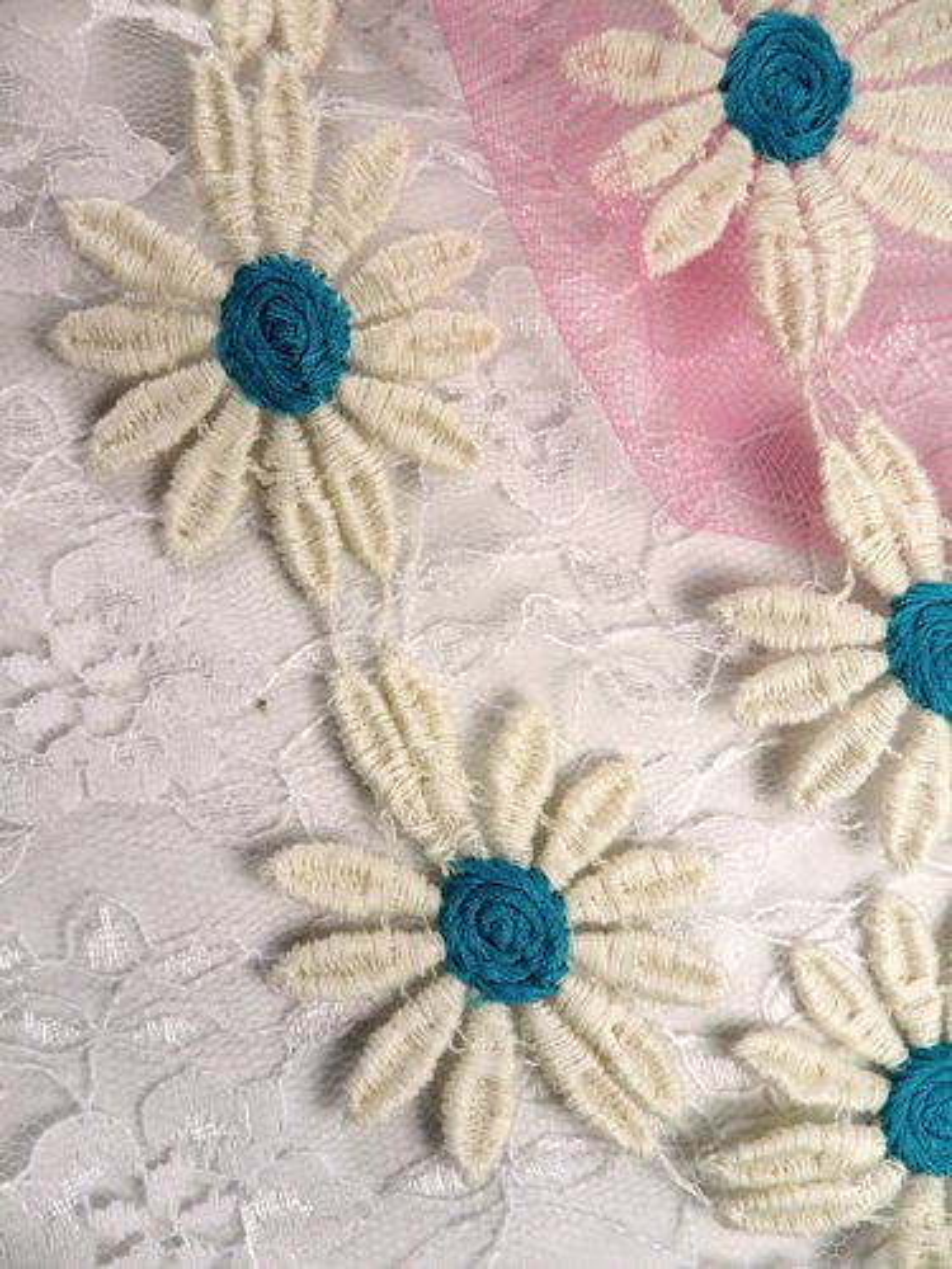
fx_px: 990
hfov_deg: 51.4
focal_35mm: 27
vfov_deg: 65.3
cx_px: 476
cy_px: 634
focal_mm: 4.9
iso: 80
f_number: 3.5
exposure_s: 1/500
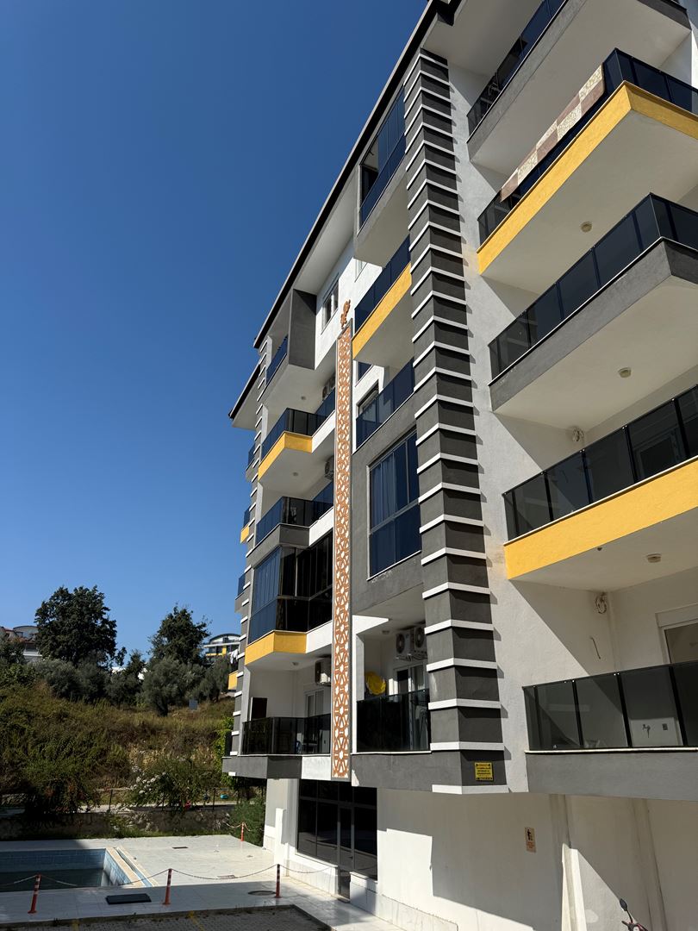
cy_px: 466
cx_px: 349
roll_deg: +0.4
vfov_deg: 71.6
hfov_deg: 56.8
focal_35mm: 24
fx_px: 645
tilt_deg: +24.6
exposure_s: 1/7353
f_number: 1.78
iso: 80
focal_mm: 6.76
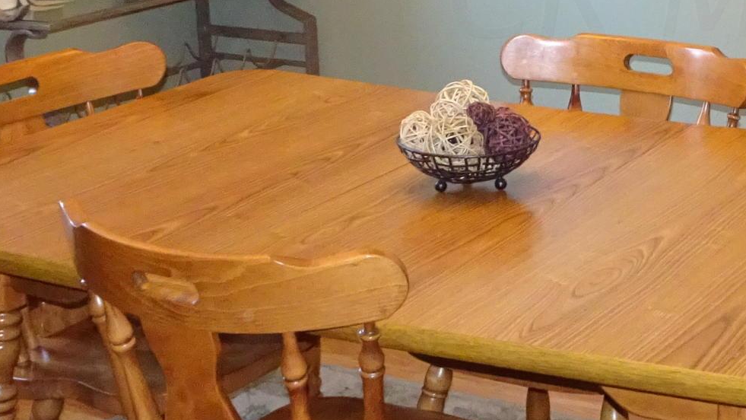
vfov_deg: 14.8
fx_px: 1583
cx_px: 675
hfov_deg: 25.7
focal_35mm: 80
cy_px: -11
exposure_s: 1/30
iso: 800
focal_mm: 4.1
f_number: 3.5
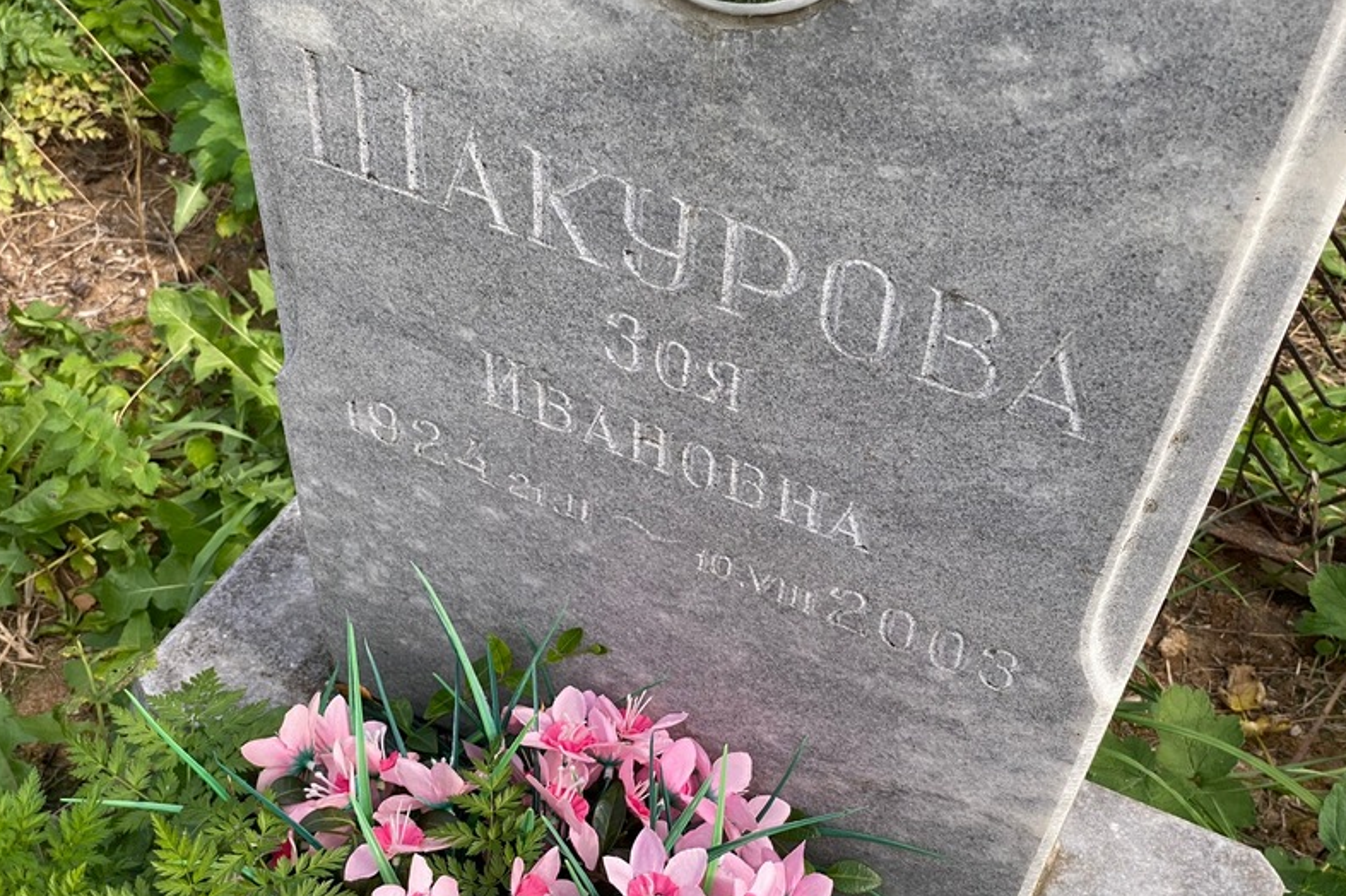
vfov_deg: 24.6
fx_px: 2055
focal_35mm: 55
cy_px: 427
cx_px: 681
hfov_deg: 36.3
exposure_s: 1/324
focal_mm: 6
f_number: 2
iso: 20
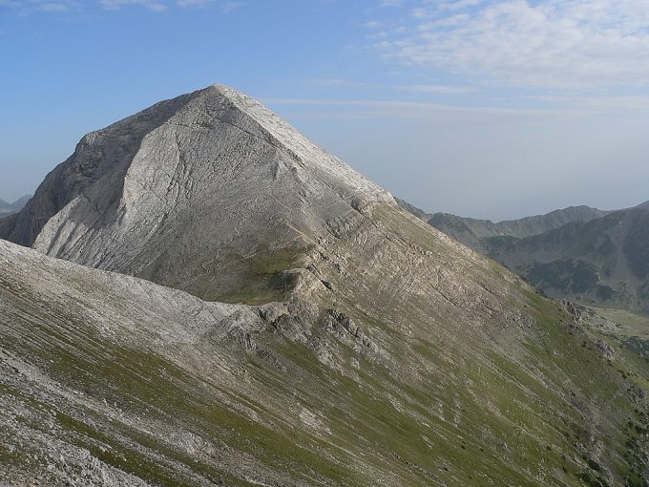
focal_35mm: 36
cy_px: 244
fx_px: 675
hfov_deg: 51.4
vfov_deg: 39.7
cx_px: 324
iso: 80
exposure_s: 1/500
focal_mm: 6
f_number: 4.6
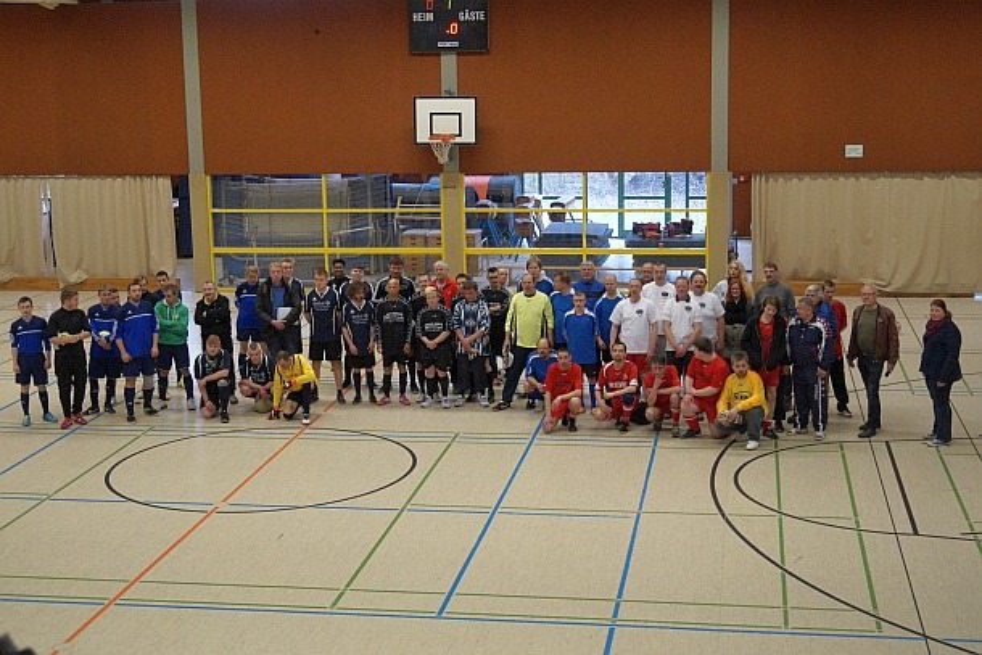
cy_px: 328
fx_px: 1432
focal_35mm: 52
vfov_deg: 25.8
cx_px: 491
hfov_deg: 37.8
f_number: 5
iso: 2000
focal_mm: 35
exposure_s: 1/160
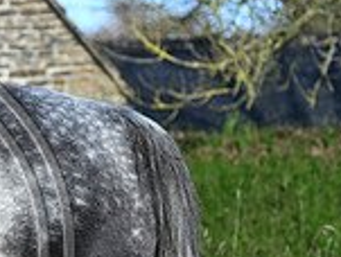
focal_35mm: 442
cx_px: -183
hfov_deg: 4.4
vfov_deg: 3.4
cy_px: 222
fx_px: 4365
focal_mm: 120
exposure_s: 1/1250
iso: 180
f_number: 3.5
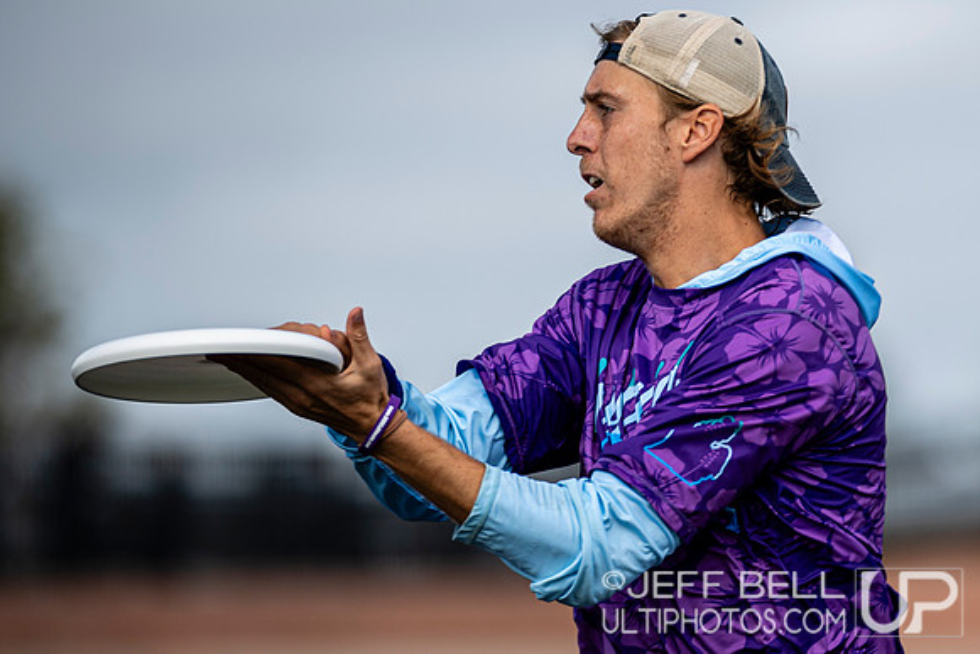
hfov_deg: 5.3
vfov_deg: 3.5
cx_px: 780
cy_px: 249
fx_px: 10558
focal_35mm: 388
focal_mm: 240
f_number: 3.2
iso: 100
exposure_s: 1/2000
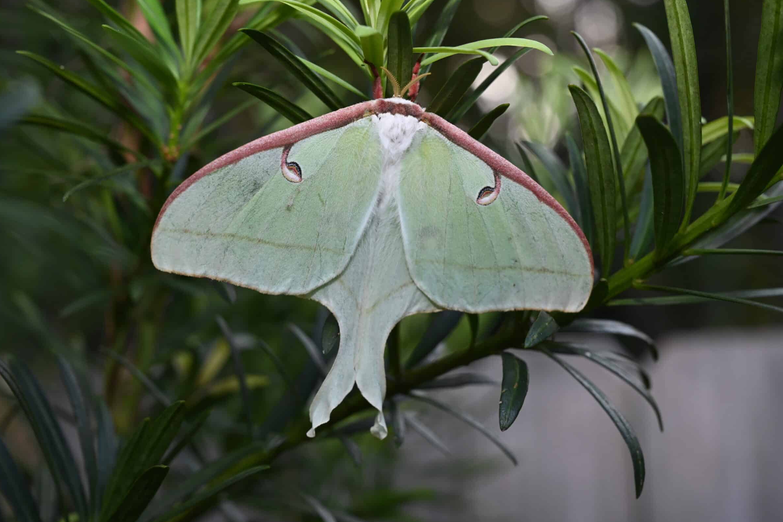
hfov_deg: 27.0
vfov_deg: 18.2
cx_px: 390
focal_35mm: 75
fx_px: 1631
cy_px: 245
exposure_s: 1/80
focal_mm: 70
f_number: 8
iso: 360
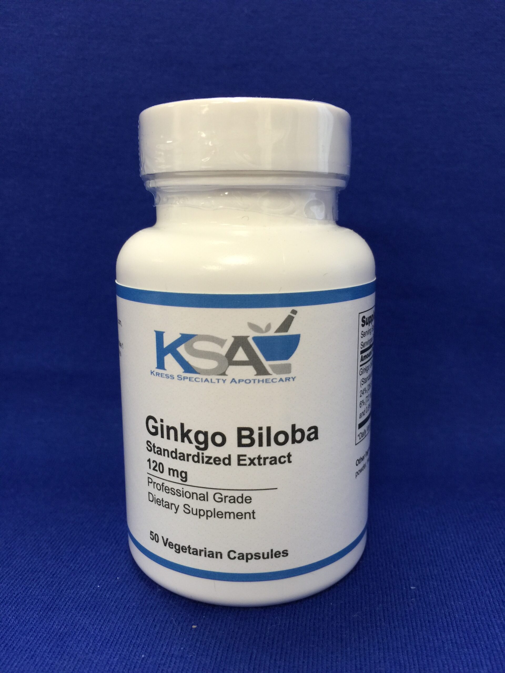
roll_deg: -0.2
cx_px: 252
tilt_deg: -11.2
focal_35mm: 29
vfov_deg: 61.7
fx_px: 564
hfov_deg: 48.2
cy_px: 336
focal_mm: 4.15
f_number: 2.2
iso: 50
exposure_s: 1/30
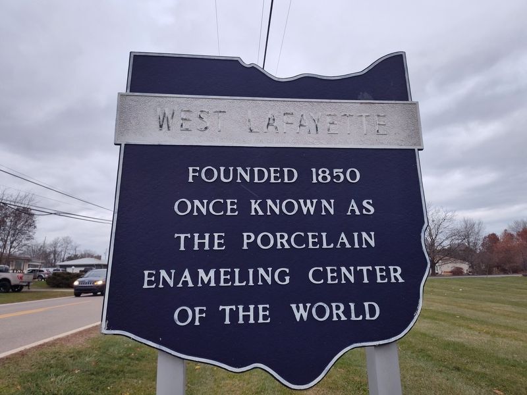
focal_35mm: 23
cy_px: 198
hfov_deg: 73.9
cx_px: 264
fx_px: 350
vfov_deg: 58.9
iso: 180
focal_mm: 5.56
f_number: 1.8
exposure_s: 1/120
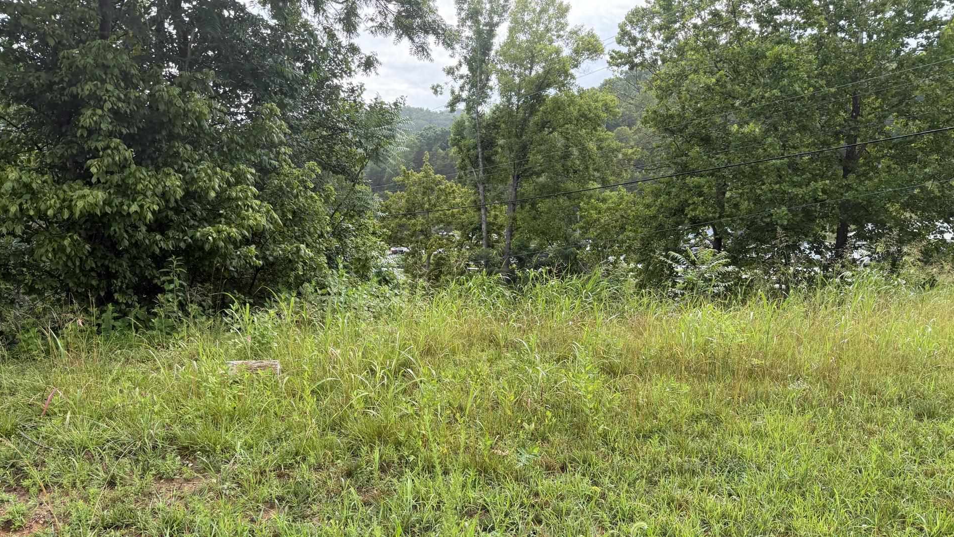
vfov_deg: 40.8
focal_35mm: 28
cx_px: 469
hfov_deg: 67.9
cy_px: 375
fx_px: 708
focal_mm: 6.76
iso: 100
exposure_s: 1/1689
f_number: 1.78
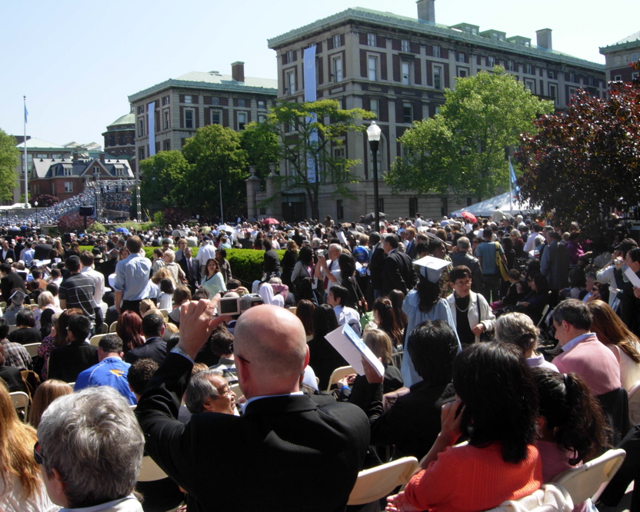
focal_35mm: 38
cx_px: 328
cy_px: 255
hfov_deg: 47.9
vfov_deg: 39.2
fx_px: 720
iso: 50
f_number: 5.4
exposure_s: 1/235
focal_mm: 7.5
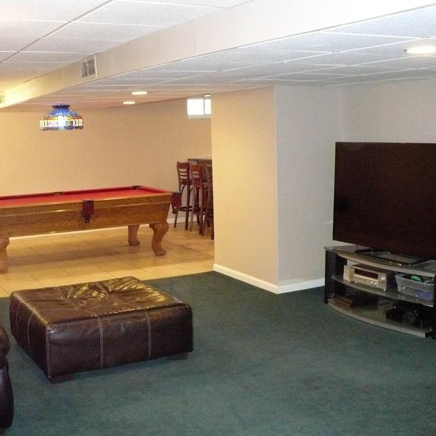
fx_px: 627
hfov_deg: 38.3
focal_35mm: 44
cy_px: 218
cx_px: 195
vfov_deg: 38.3
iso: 800
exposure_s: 1/30
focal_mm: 6.1
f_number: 2.8
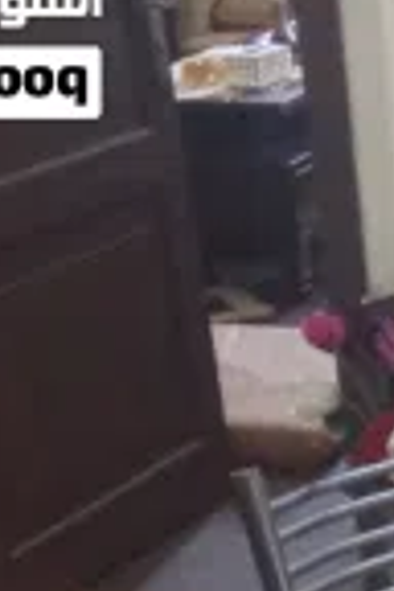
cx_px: 607
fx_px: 1773
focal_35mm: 108
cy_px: 1049
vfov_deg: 16.1
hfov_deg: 12.0
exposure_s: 1/20
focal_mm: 2.87
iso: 1600
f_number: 2
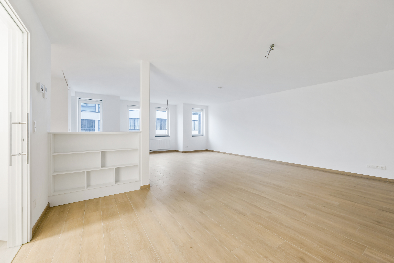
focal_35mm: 14
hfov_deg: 104.2
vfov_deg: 81.3
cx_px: 197
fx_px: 153
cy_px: 132
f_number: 8
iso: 250
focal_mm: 14
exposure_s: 1/3
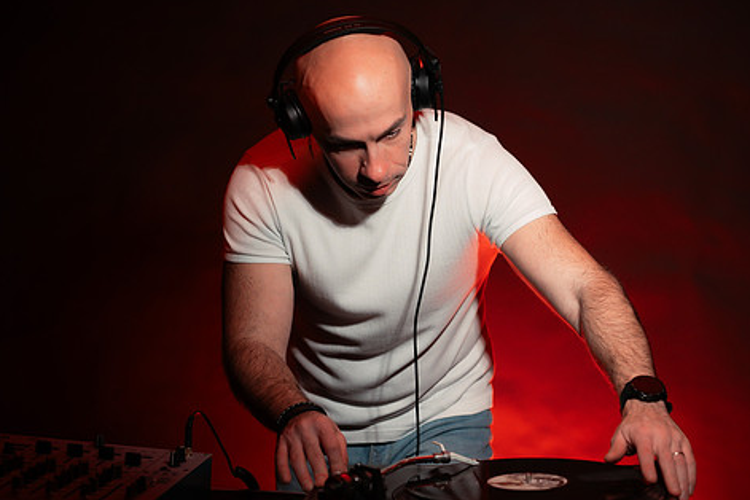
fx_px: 1917
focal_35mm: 92
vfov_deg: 14.9
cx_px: 379
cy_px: 300
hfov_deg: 22.1
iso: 800
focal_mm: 69
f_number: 2.8
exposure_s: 1/100
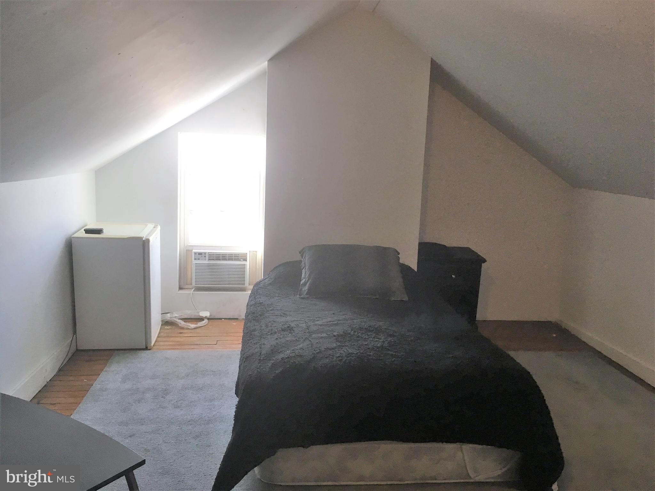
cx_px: 328
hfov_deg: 61.7
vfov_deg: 48.2
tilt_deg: -9.7
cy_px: 246
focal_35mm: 29
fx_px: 549
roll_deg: -3.3
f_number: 2.2
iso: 40
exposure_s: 1/30
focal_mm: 4.15
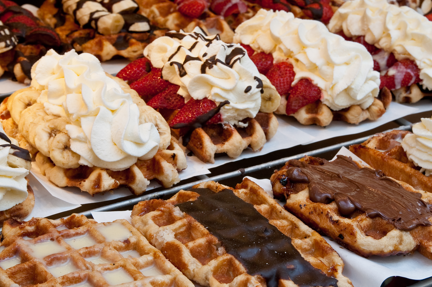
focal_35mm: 94
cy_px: 140
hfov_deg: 21.7
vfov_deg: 14.5
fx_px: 1127
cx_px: 261
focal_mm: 46
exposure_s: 1/125
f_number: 9.5
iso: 200
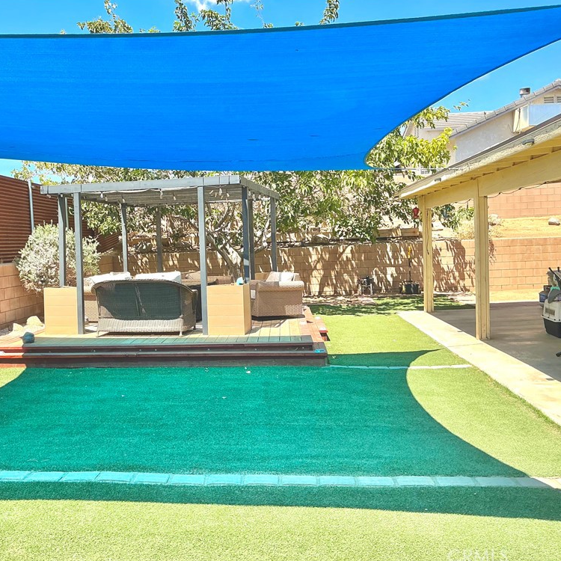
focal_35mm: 35
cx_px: 211
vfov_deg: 47.2
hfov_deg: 46.8
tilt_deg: -2.2
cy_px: 280
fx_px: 642
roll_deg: +2.7
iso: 25
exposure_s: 1/898
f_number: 1.8
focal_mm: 3
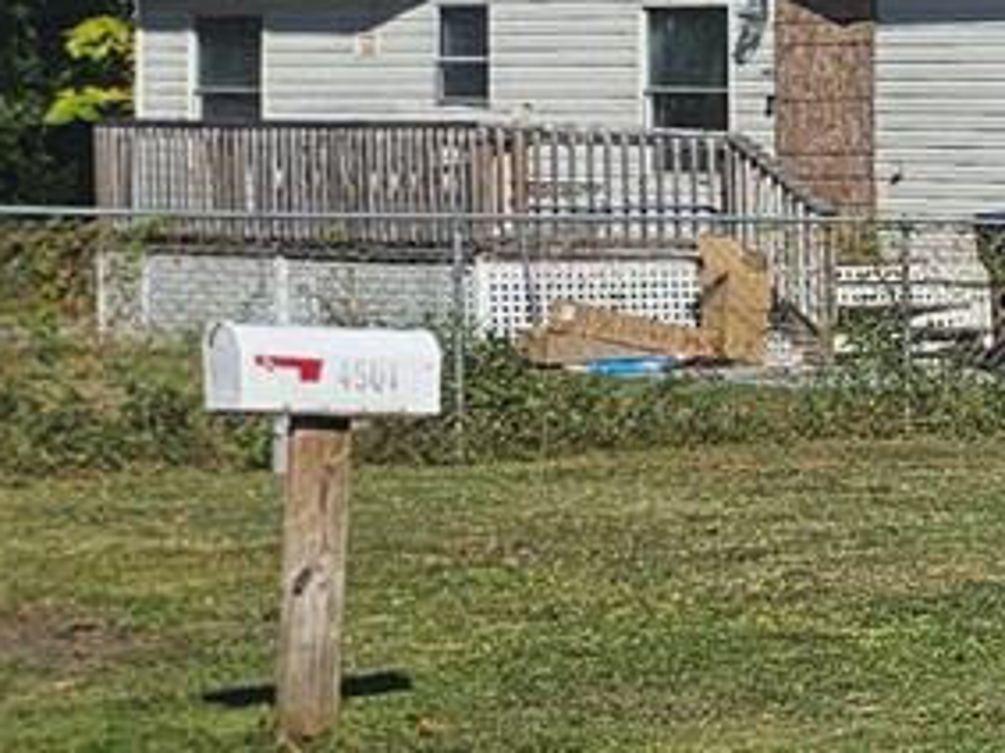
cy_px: 497
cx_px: 2688
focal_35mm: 130
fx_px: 3773
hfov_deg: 11.4
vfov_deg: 11.4
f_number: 1.8
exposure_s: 1/2945
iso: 25
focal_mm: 5.4
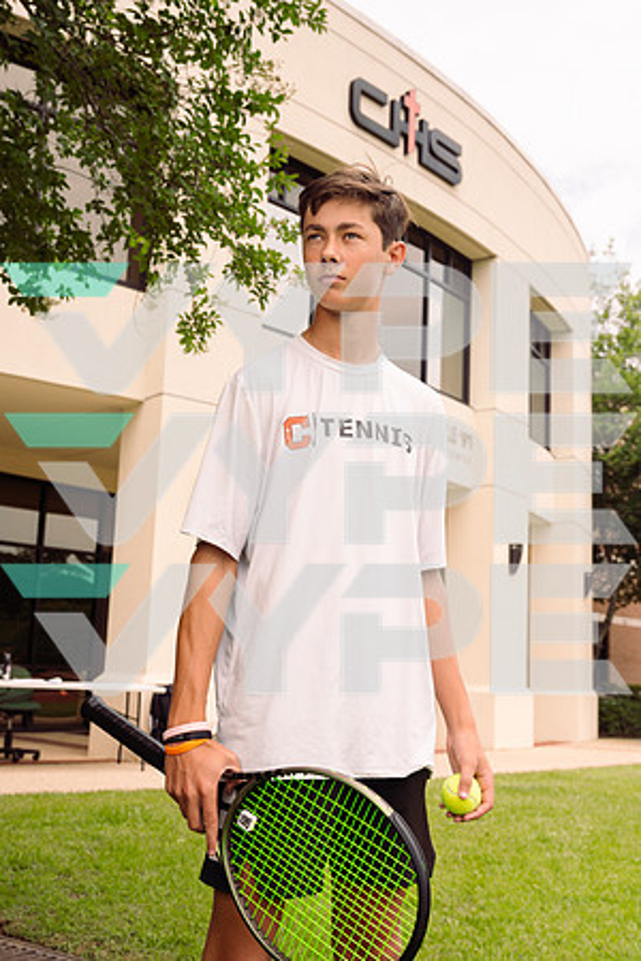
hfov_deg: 30.5
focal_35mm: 44
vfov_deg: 44.5
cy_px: 480
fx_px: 1175
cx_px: 320
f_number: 7.1
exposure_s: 1/200
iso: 100
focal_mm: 44
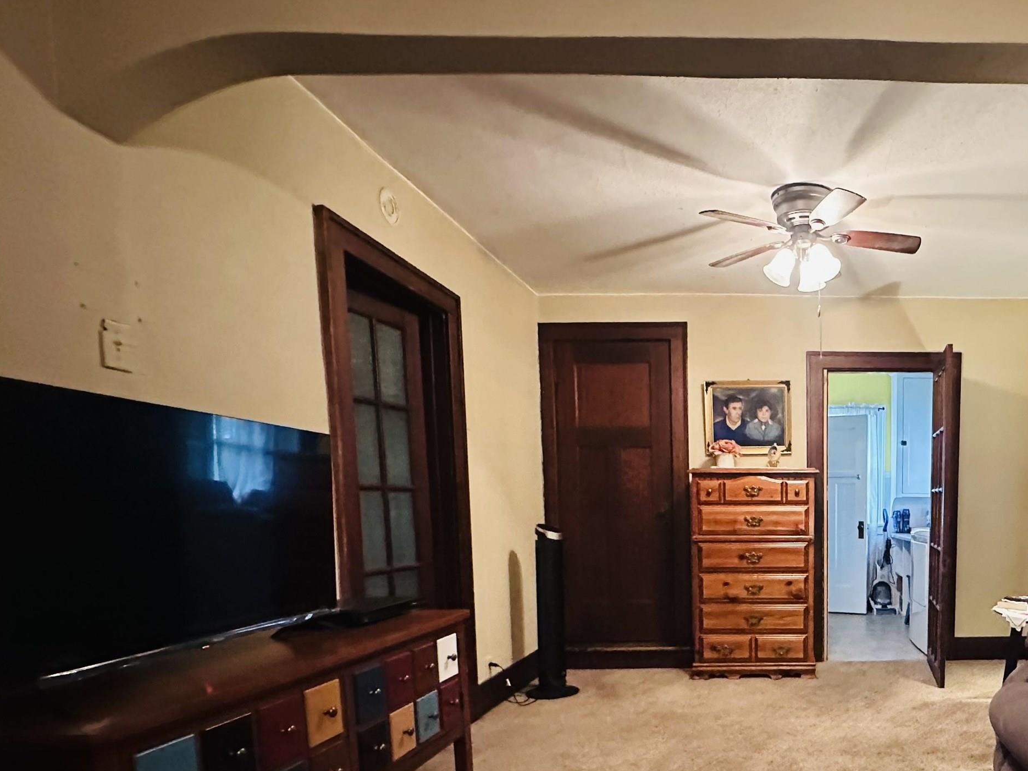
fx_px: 683
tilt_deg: -6.3
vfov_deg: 55.9
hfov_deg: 68.4
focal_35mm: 23
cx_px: 790
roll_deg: -0.1
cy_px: 580
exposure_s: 1/40
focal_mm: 2.22
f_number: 2.2
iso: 1250
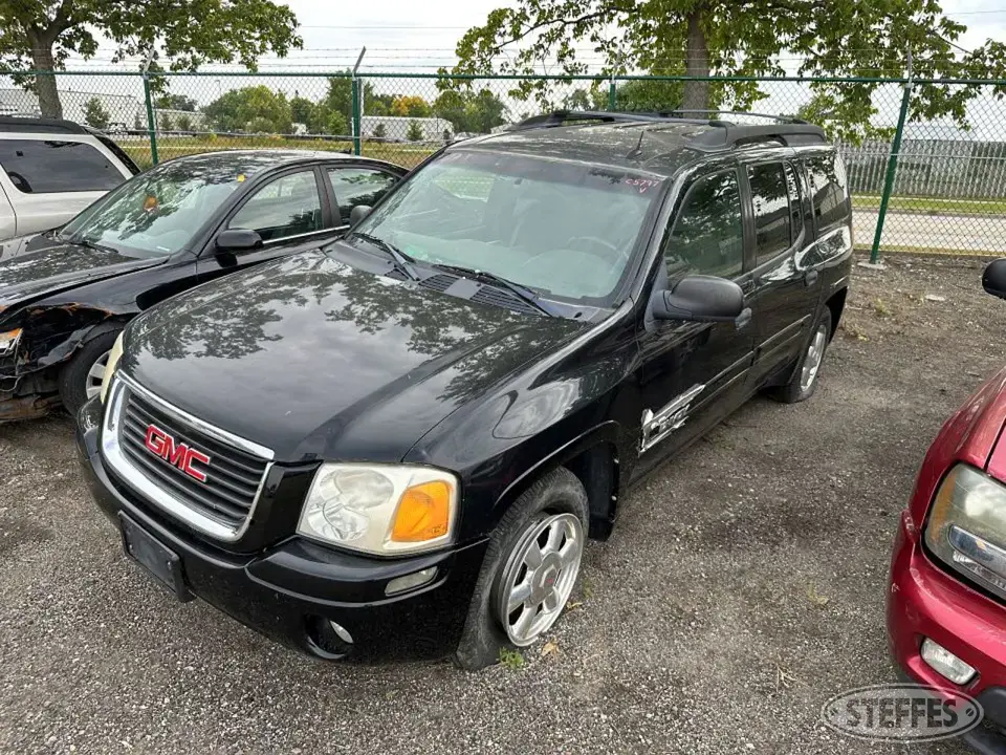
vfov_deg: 56.8
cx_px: 503
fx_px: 697
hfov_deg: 71.6
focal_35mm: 24
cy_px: 378
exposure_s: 1/999
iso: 80
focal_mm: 6.86
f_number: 1.78
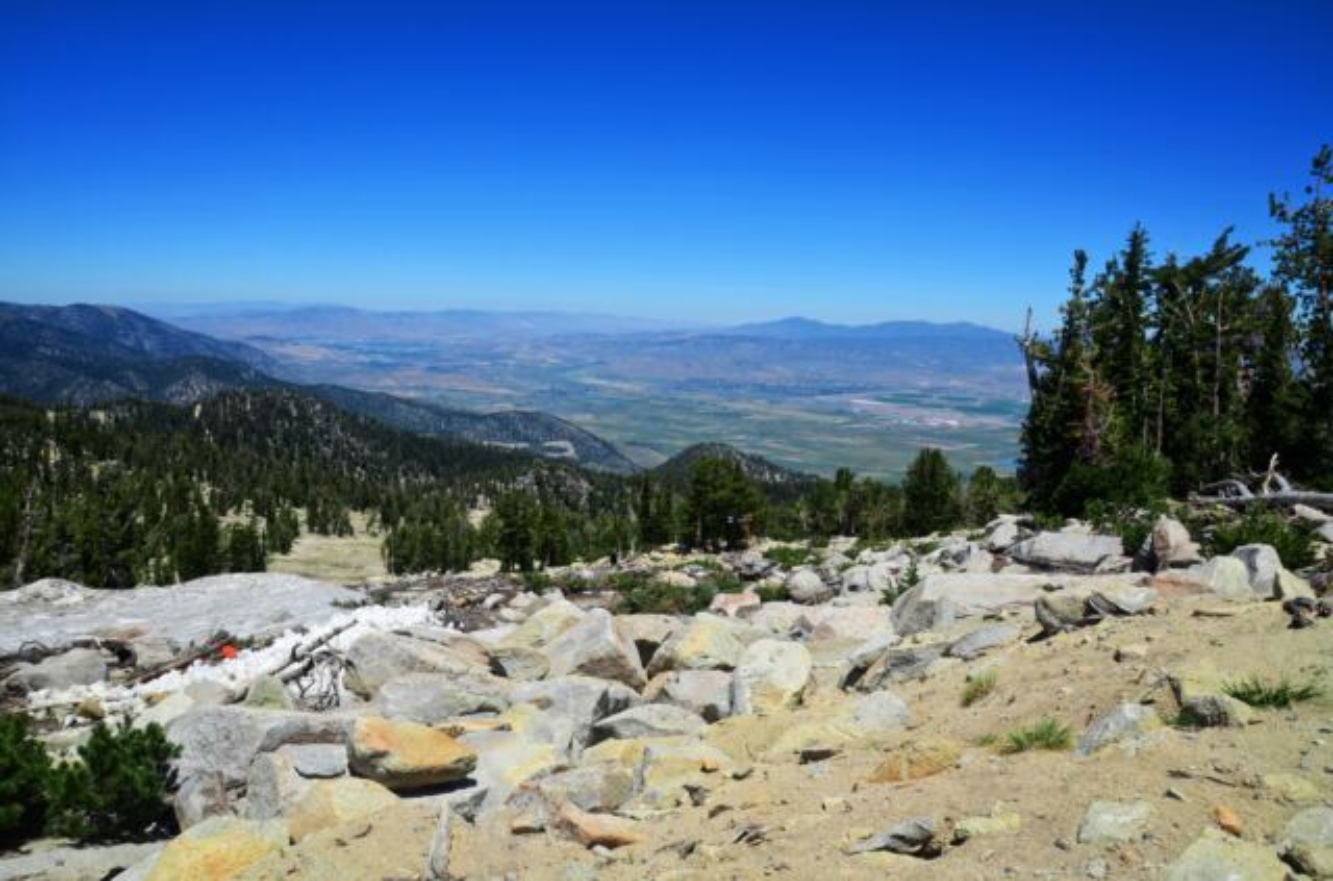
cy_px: 440
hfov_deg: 67.5
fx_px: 997
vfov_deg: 47.7
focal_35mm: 27
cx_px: 666
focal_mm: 18
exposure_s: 1/200
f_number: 13
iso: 100
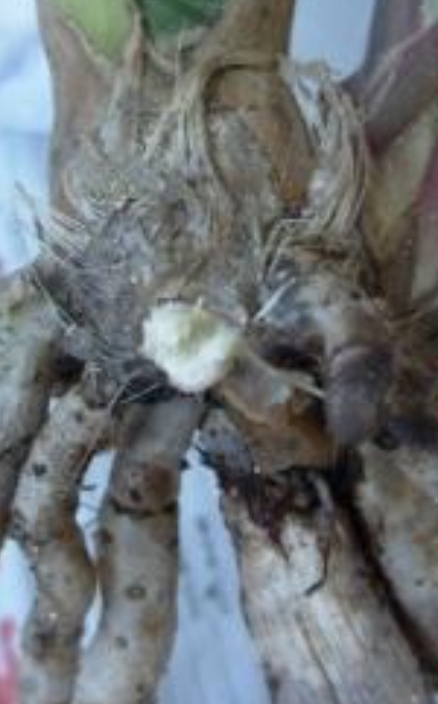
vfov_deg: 27.4
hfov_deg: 17.3
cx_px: 178
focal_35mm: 75
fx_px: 1437
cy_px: 240
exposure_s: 1/15.5
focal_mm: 6.3
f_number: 2.9
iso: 50
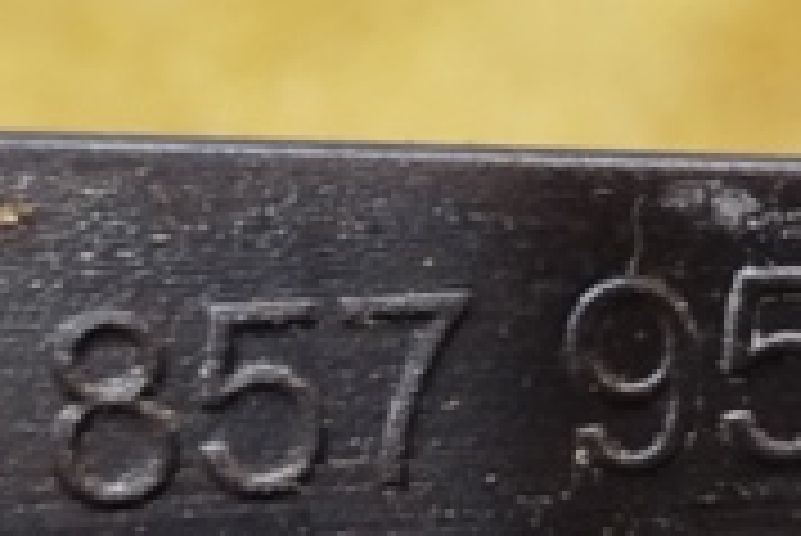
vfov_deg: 7.7
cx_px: 441
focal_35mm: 179
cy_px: 320
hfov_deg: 11.5
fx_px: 3986
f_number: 1.7
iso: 400
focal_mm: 5.31
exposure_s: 1/33
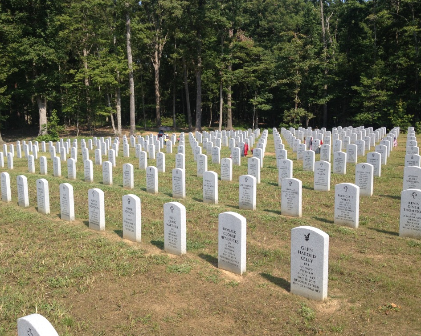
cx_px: 203
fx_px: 461
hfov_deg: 49.1
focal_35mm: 37
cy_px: 168
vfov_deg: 40.1
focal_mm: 4.28
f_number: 2.4
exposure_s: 1/1126
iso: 50
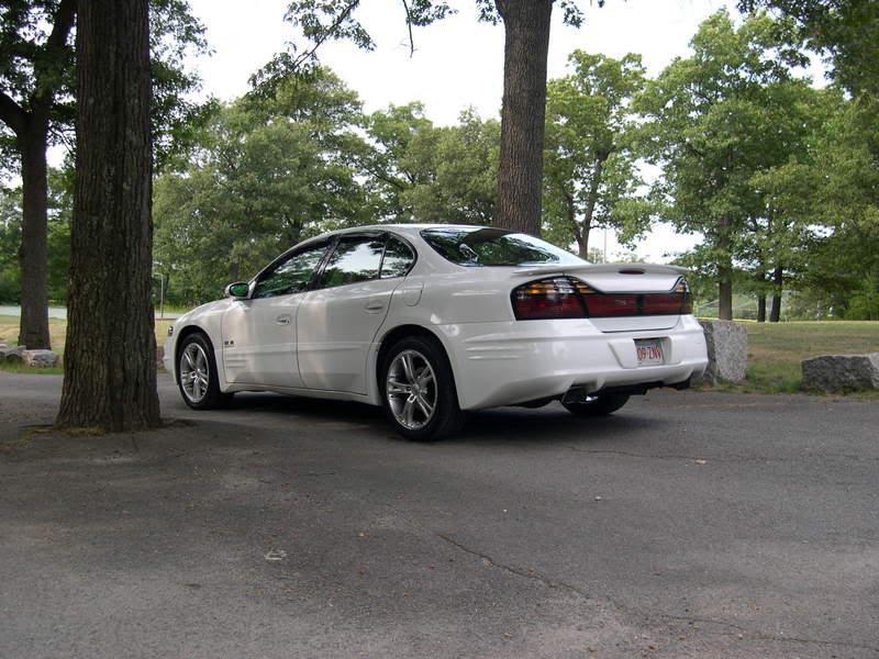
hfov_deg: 49.0
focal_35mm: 38
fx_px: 965
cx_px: 440
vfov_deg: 37.7
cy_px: 330
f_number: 2.8
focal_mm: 8
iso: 100
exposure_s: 1/309
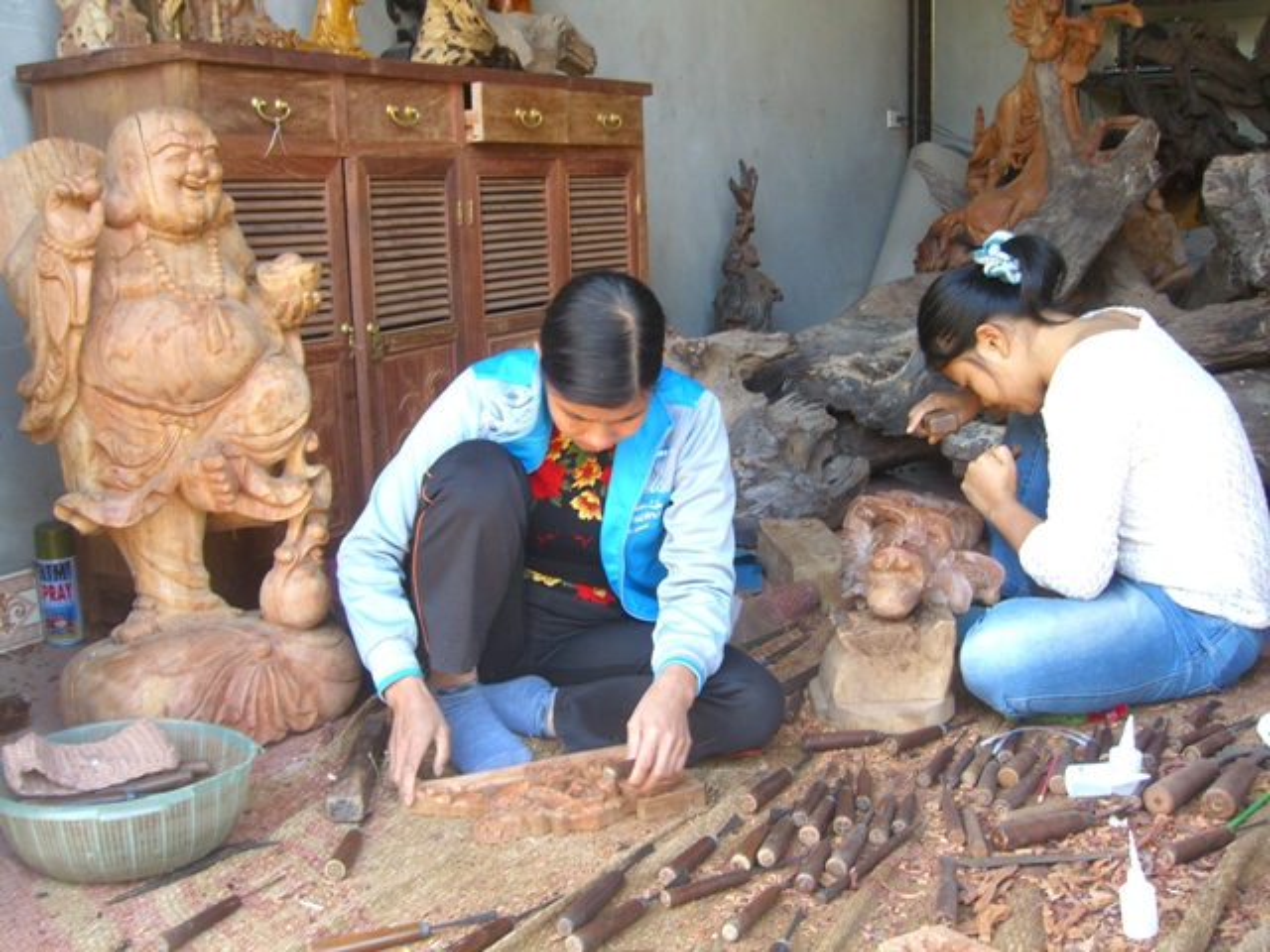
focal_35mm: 38
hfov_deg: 49.0
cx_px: 635
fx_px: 1394
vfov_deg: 37.7
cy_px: 476
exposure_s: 1/40
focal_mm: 7.9
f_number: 2.8
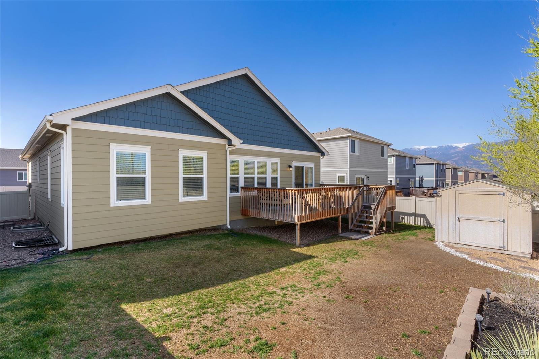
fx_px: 254
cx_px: 270
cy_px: 180
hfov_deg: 93.3
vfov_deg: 70.4
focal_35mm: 17
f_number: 11
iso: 100
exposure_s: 1/40
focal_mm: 17
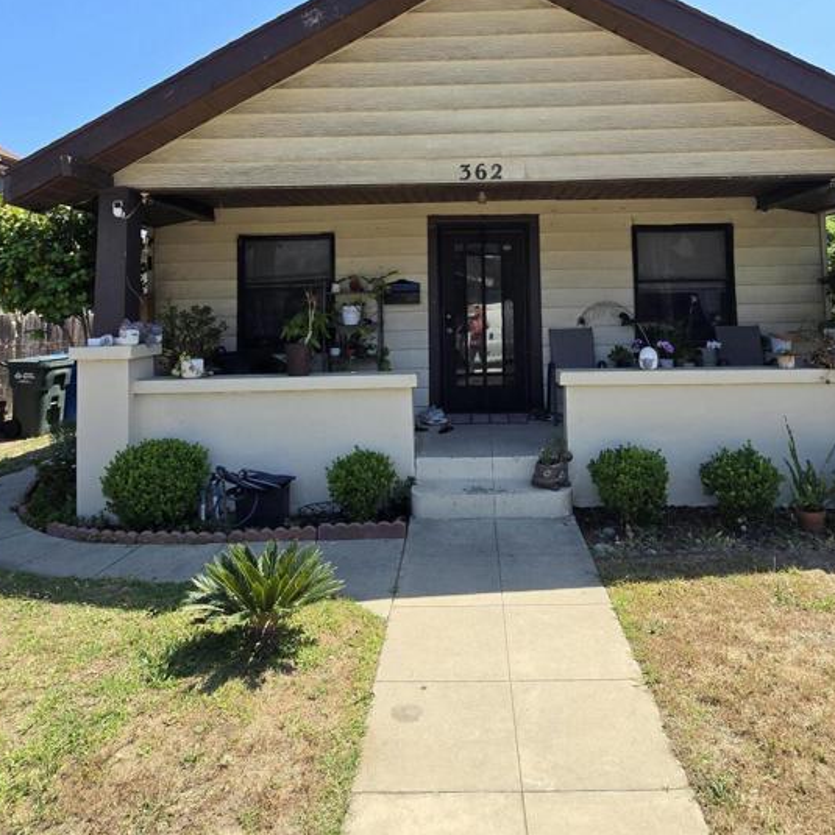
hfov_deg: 69.5
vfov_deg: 67.3
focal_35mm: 22
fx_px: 600
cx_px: 451
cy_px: 264
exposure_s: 1/1505
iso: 50
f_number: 2.2
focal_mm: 2.2
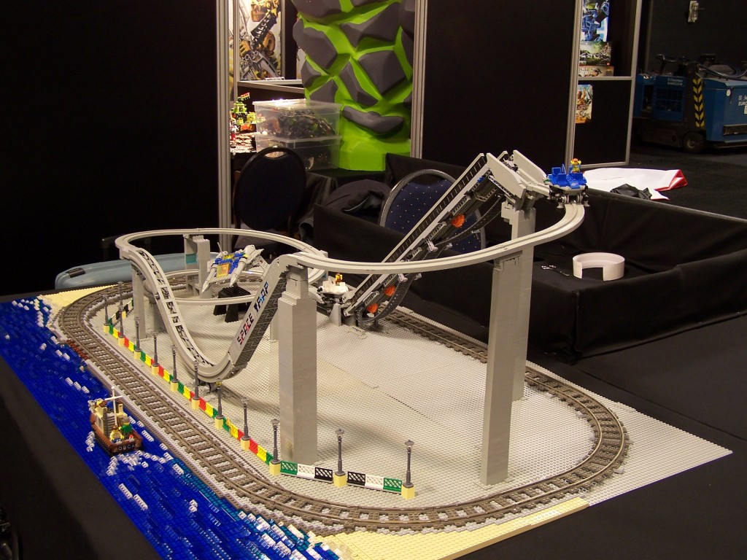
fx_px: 863
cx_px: 374
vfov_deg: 36.0
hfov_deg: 46.8
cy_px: 280
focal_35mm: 40
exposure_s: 1/2
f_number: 2.8
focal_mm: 6.7
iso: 80
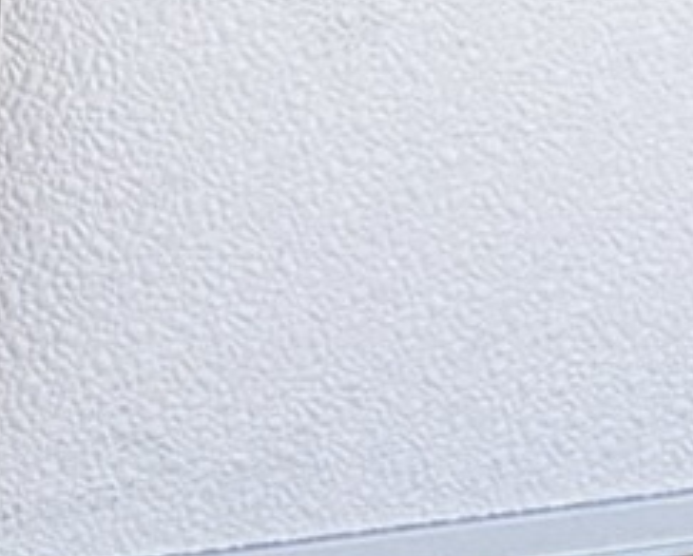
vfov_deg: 8.8
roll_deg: -2.4
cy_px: -1457
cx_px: -251
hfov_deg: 15.7
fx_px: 2362
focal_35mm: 115
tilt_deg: -9.1
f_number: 2.2
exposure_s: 1/502
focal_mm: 2.22
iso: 50
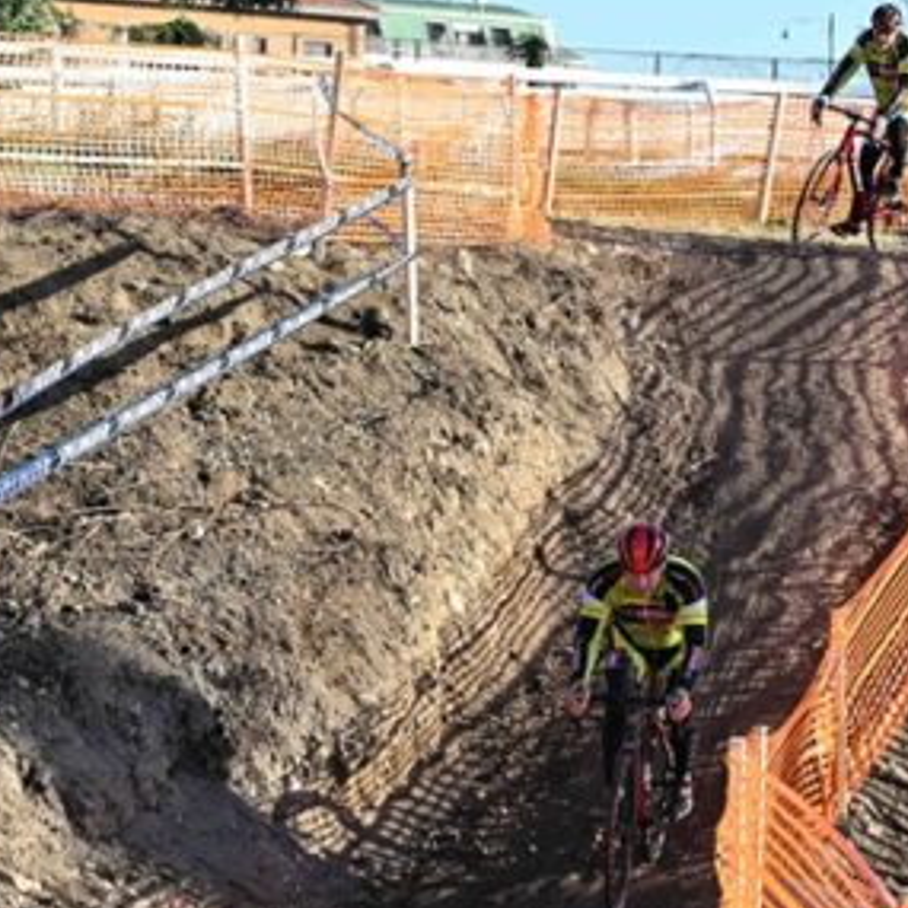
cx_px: 666
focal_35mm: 143
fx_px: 4244
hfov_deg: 12.2
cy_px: 589
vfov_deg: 12.2
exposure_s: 1/500
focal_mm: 75
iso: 400
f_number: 8
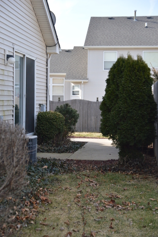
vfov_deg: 26.7
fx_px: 501
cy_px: 118
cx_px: 78
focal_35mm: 76
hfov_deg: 17.9
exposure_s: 1/2500
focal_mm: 50
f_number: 3.8
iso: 720
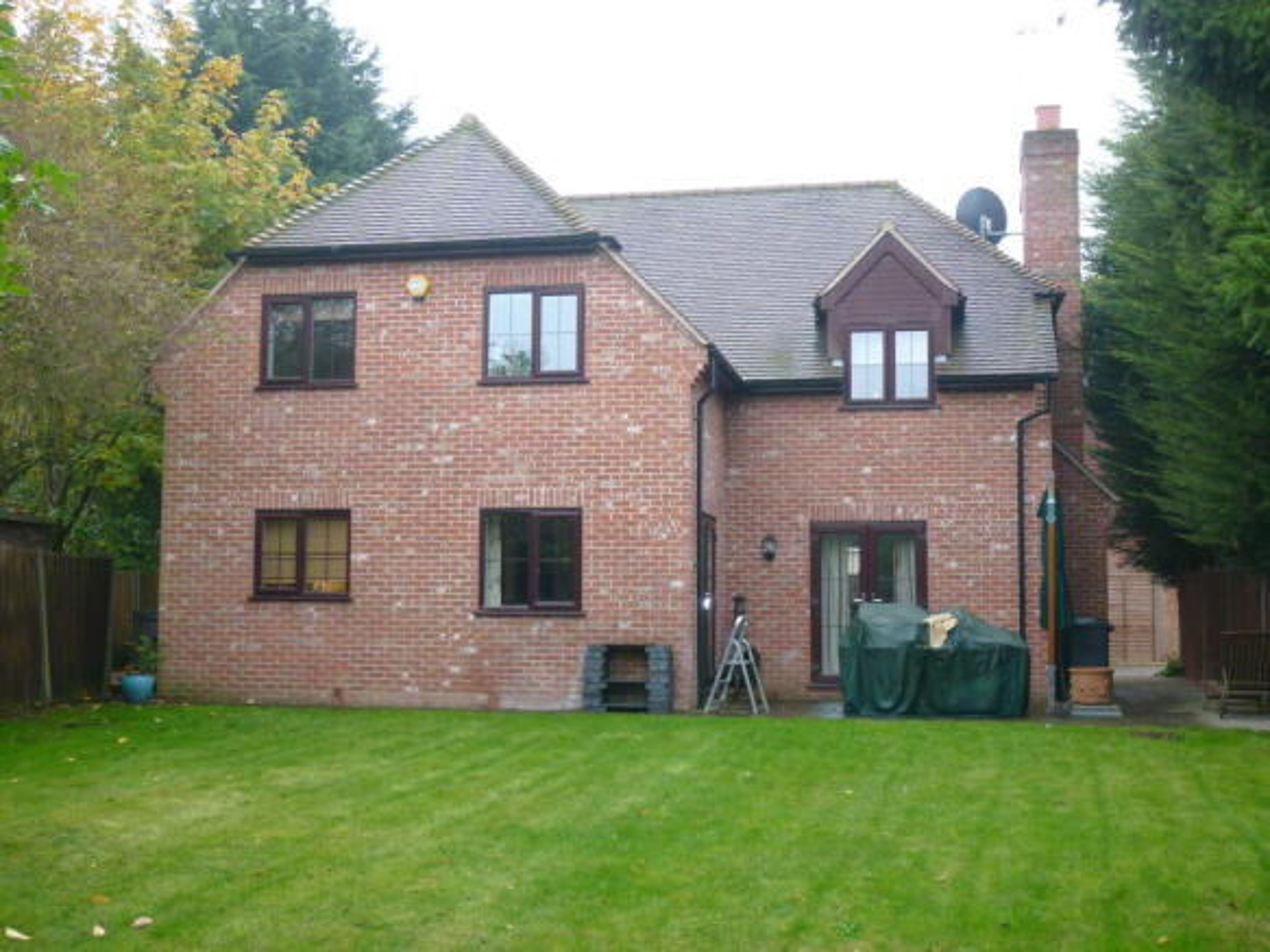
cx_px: 635
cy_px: 476
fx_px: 1504
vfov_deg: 35.1
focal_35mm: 41
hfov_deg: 45.8
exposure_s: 1/60
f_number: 3.3
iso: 125
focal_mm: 7.4
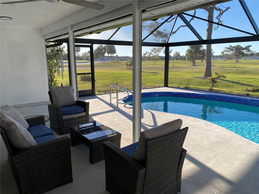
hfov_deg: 67.3
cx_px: 130
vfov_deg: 53.1
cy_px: 97
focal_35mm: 26
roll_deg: -0.1
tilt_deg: -9.7
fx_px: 195
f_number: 1.8
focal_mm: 4.25
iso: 32
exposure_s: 1/782
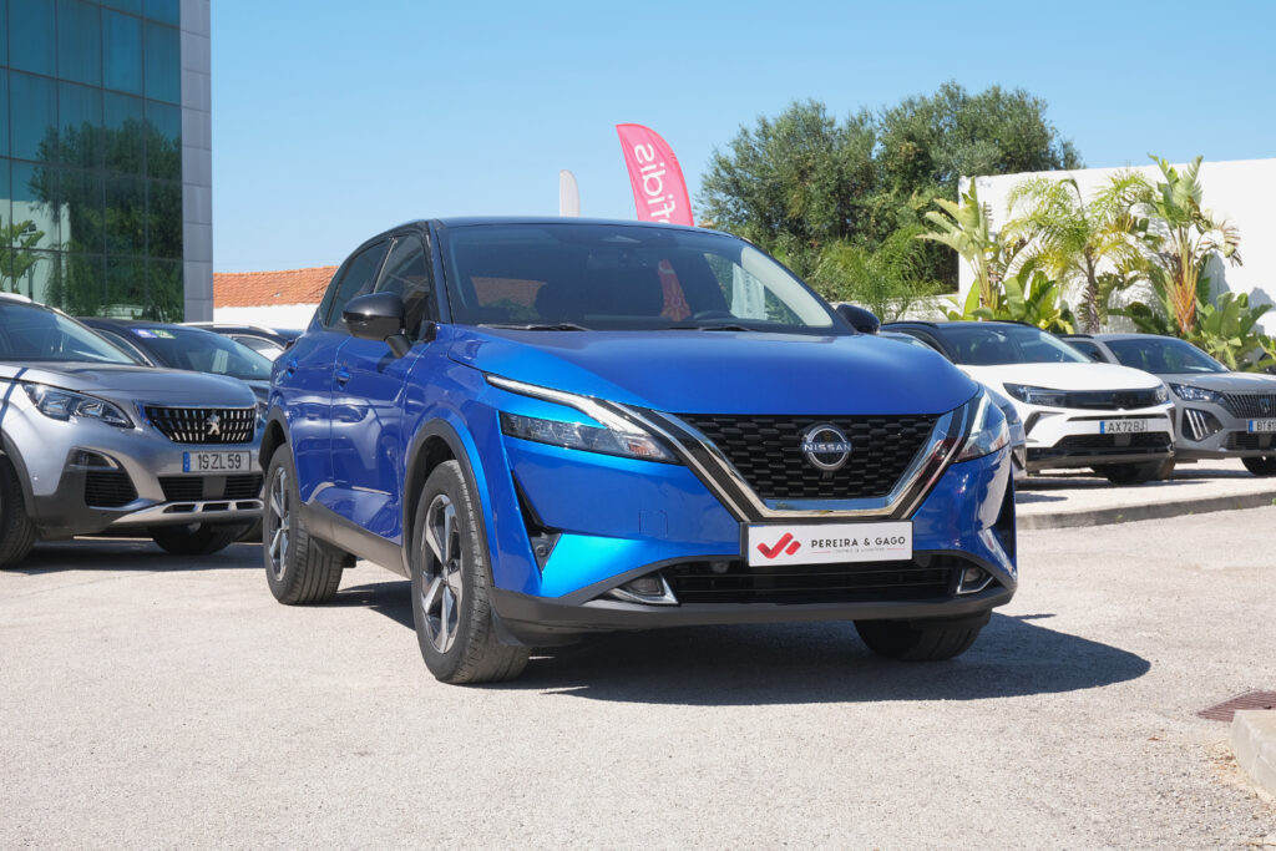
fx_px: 1914
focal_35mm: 54
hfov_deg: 36.9
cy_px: 426
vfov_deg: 25.1
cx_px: 638
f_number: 9
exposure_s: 1/180
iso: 160
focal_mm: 36.3
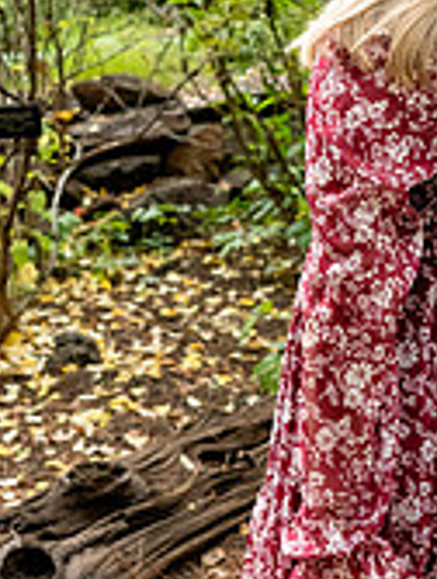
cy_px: 263
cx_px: 399
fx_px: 1559
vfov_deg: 21.0
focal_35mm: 93
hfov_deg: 15.7
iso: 6400
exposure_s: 1/1000
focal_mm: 36
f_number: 5.6
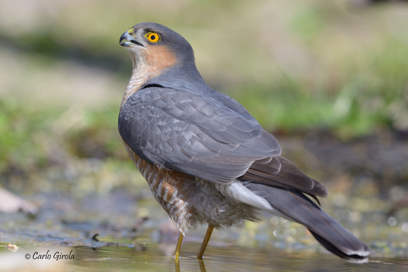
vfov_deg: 2.3
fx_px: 6799
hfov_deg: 3.4
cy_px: 136
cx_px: 204
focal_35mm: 600
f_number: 9
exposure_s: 1/500
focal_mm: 600
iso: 2000
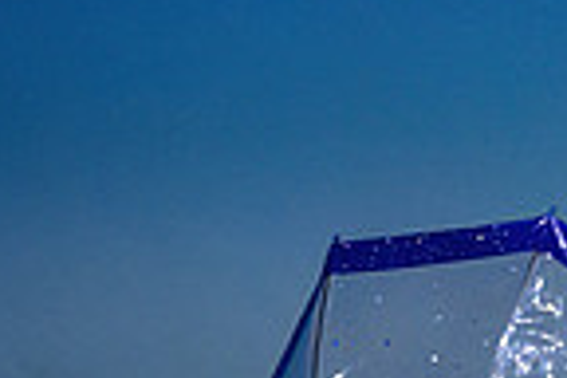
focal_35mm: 870
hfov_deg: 2.4
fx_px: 13701
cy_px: 138
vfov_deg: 1.6
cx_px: 856
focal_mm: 160
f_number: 2.8
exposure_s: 1/640
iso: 1250
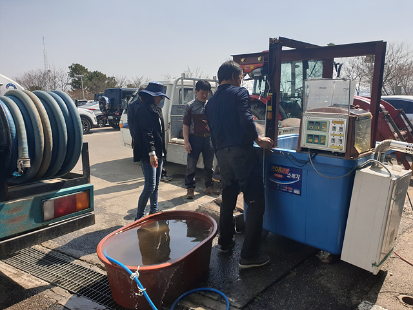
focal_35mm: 26
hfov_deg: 67.3
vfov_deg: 53.1
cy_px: 155
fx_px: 310
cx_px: 206
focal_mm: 4.3
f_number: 2.4
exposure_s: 1/1462
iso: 50
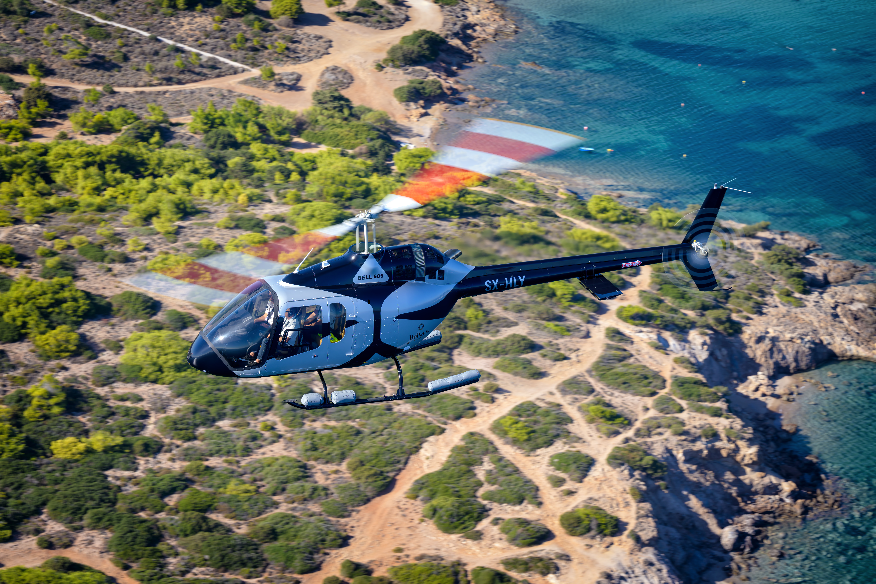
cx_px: 438
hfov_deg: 15.2
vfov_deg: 10.2
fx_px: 3285
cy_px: 292
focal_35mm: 135
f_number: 5.6
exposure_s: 1/100
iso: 31
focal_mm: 135
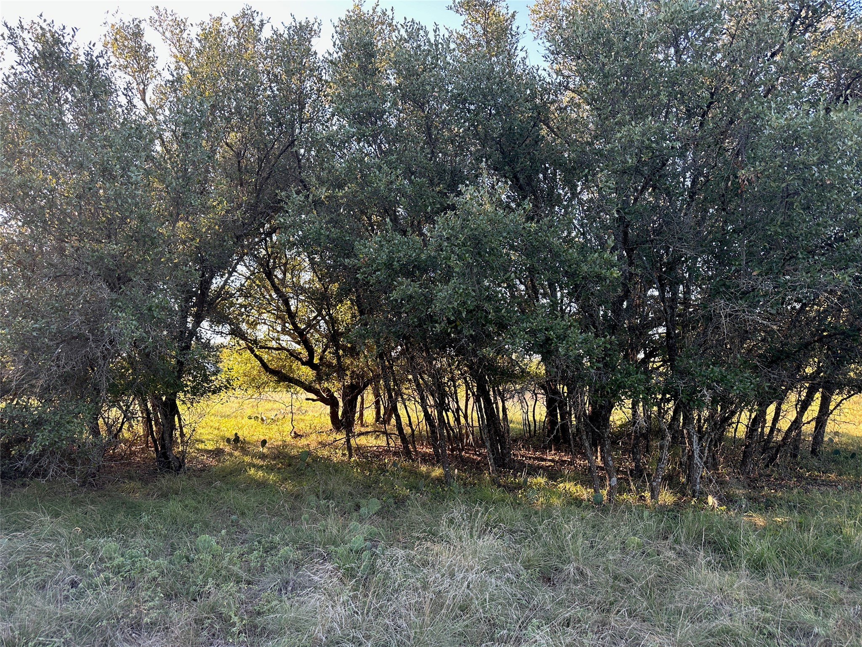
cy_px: 324
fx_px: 598
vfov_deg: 56.8
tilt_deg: +3.5
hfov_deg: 71.6
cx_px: 431
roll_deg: +0.5
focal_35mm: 24
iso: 80
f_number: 1.78
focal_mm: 6.86
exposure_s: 1/166
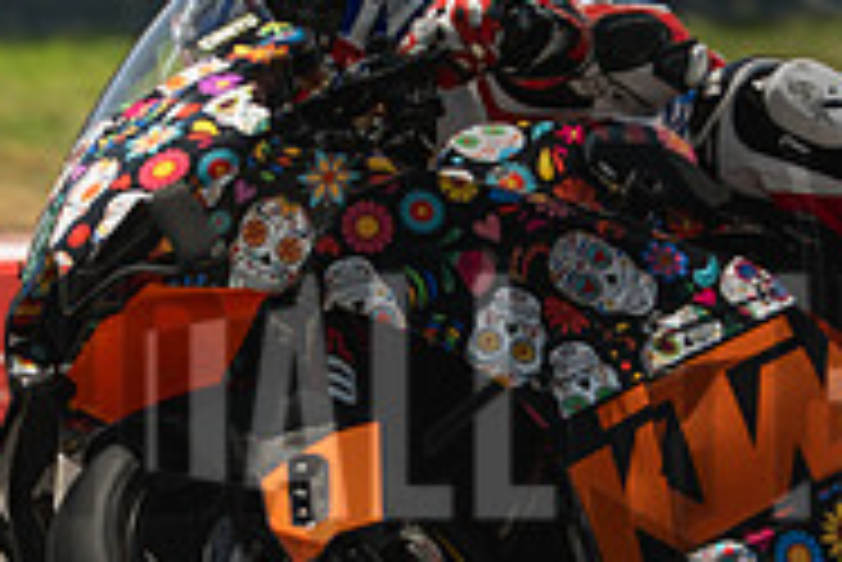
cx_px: 698
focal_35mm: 1305
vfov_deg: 1.1
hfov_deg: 1.6
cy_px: 402
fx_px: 30545
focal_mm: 280
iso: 160
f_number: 3.6
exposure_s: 1/1250
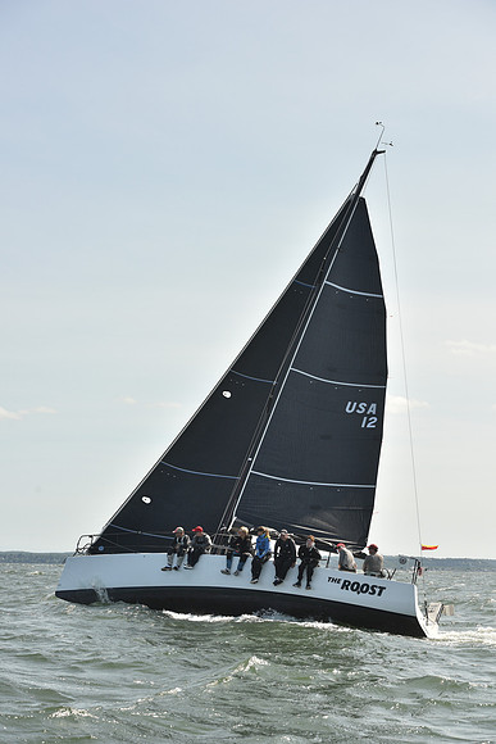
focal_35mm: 70
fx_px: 1446
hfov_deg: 19.5
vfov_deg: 28.8
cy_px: 372
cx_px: 248
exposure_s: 1/800
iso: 250
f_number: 8
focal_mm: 70
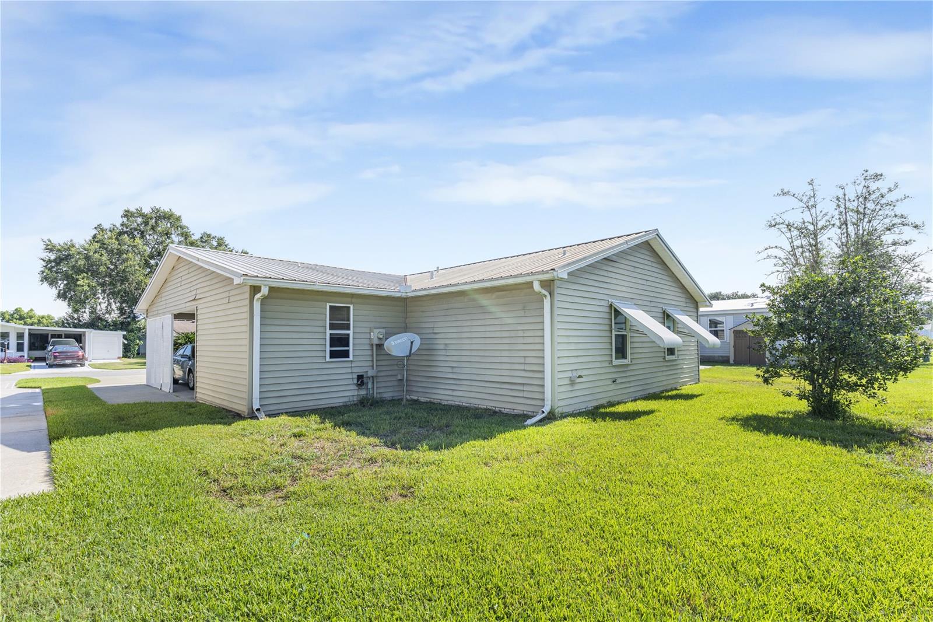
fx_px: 415
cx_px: 466
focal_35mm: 16
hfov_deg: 96.7
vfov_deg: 73.7
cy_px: 311
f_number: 9
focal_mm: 16
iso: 250
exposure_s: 1/400
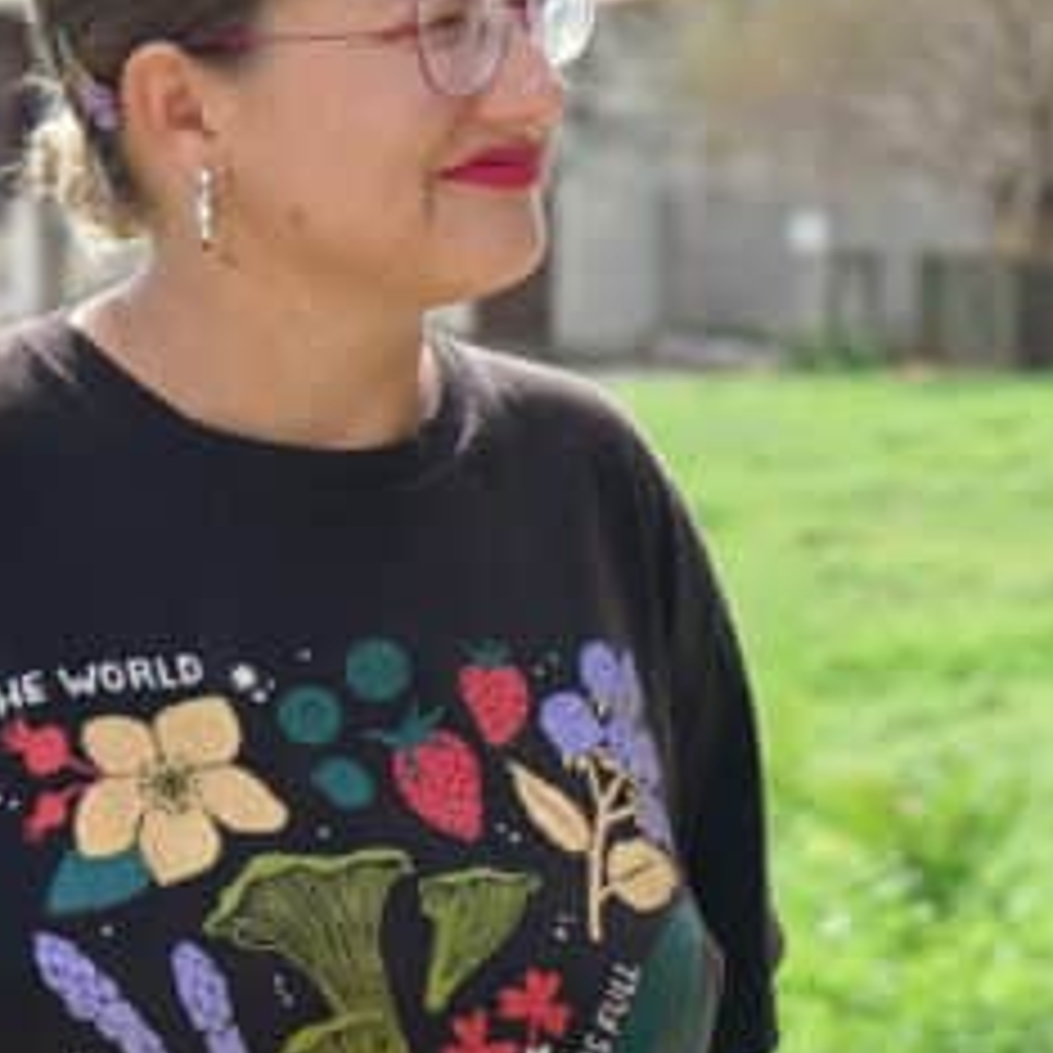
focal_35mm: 162
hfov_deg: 10.7
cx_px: 1138
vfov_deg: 10.8
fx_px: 5575
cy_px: 236
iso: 125
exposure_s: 1/200
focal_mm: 58
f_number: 5
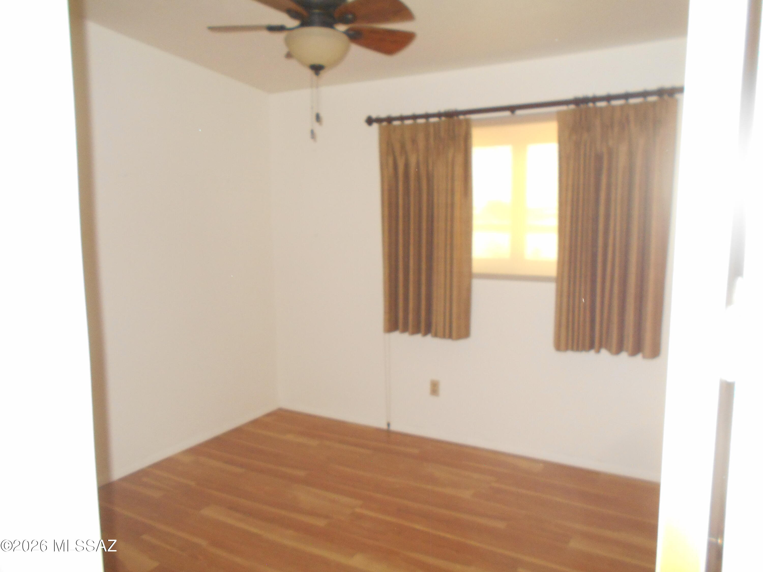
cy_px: 286
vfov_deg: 53.1
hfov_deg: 67.3
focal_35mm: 26
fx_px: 573
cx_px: 382
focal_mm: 4.6
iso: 360
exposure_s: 1/25
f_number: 3.2
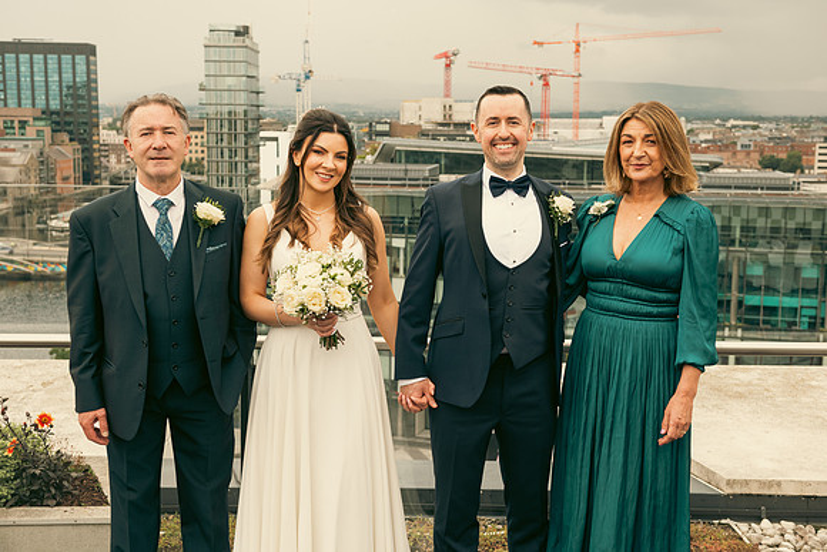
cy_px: 276
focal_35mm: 48
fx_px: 1103
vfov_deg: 28.1
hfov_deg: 41.1
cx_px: 414
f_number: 6.3
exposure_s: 1/250
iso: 320
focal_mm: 48
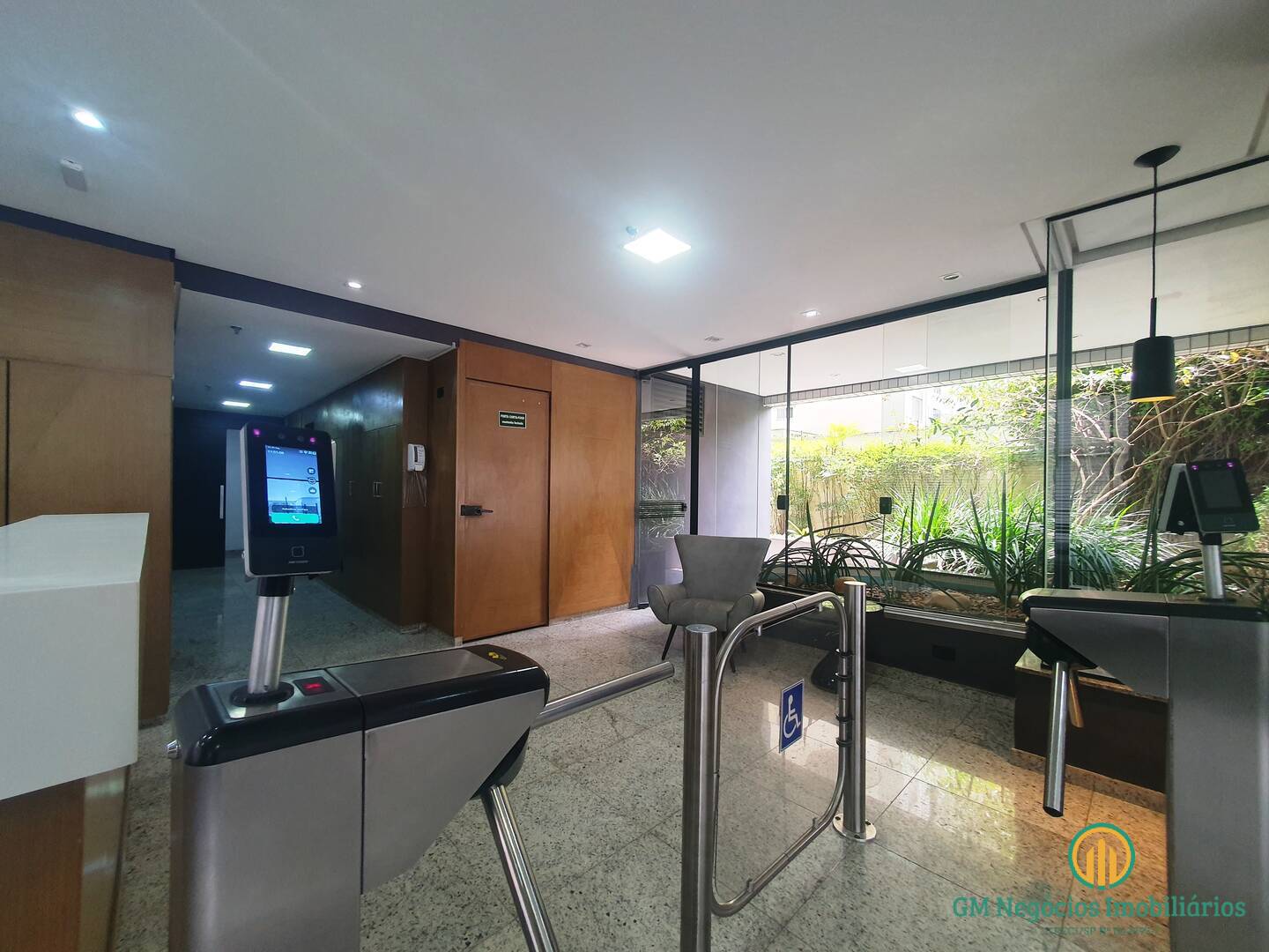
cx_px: 634
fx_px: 477
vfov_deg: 89.9
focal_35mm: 13
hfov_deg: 106.2
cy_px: 476
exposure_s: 1/50
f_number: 2.2
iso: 80
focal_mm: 1.8
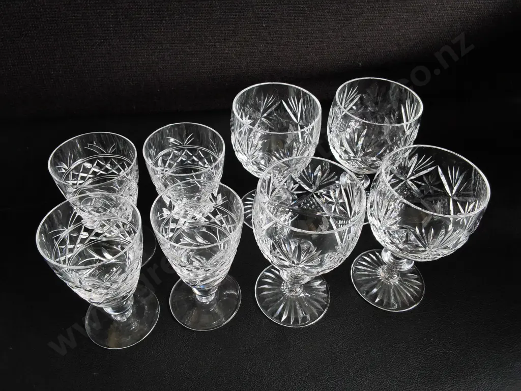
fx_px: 406
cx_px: 260
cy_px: 196
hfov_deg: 65.3
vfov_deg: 51.4
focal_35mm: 27
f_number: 2
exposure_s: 1/100
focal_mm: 2.87
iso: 125
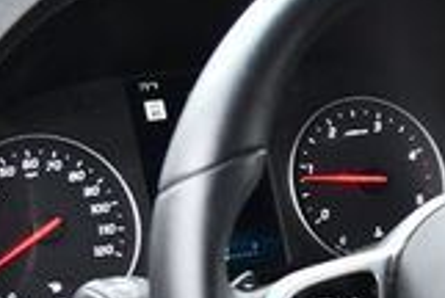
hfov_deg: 13.2
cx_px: 741
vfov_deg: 9.6
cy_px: 262
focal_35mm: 143
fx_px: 1771
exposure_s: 1/250
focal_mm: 18
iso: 800
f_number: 3.5
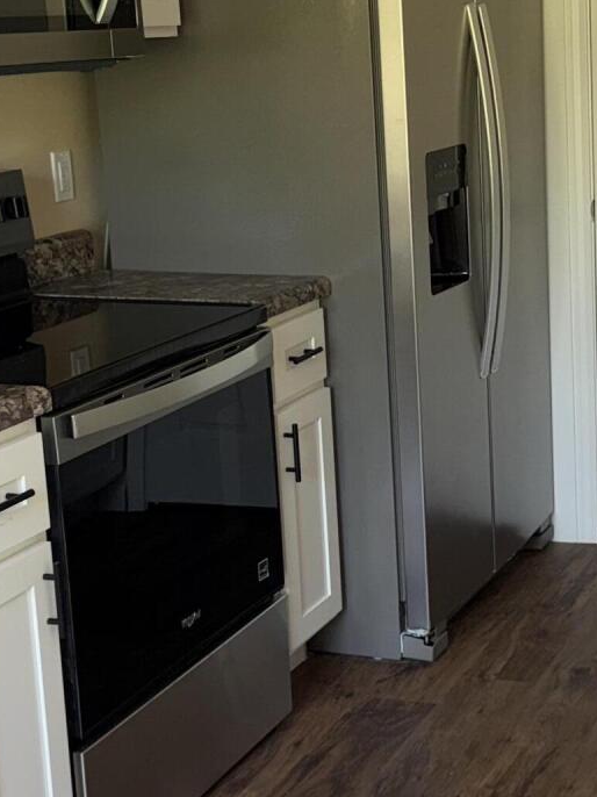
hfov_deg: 20.7
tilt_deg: -11.7
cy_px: 342
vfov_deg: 27.8
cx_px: 505
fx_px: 1611
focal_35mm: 70
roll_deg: +1.5
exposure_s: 1/52
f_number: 1.78
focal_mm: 6.76
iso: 80
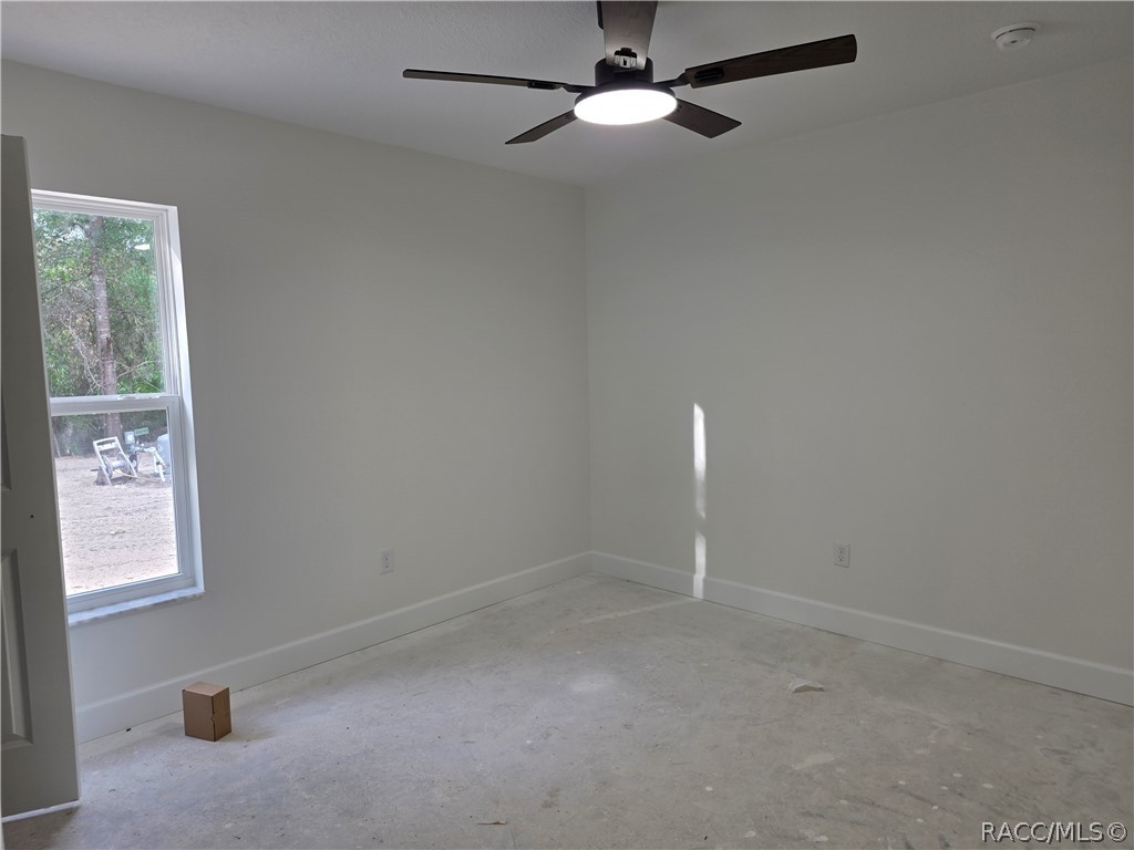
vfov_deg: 58.9
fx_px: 753
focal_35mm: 23
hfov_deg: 73.9
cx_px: 567
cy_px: 425
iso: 100
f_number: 1.7
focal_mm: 6.25
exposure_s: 1/180
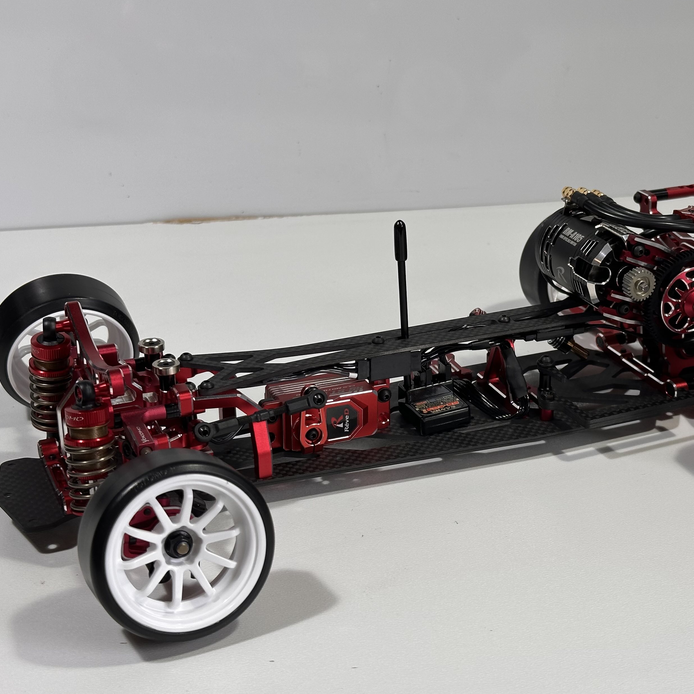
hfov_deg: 28.4
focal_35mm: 60
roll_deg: -0.7
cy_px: 356
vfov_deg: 28.6
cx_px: 460
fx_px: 1361
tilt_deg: -23.4
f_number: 1.78
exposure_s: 1/138
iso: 50
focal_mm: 6.86
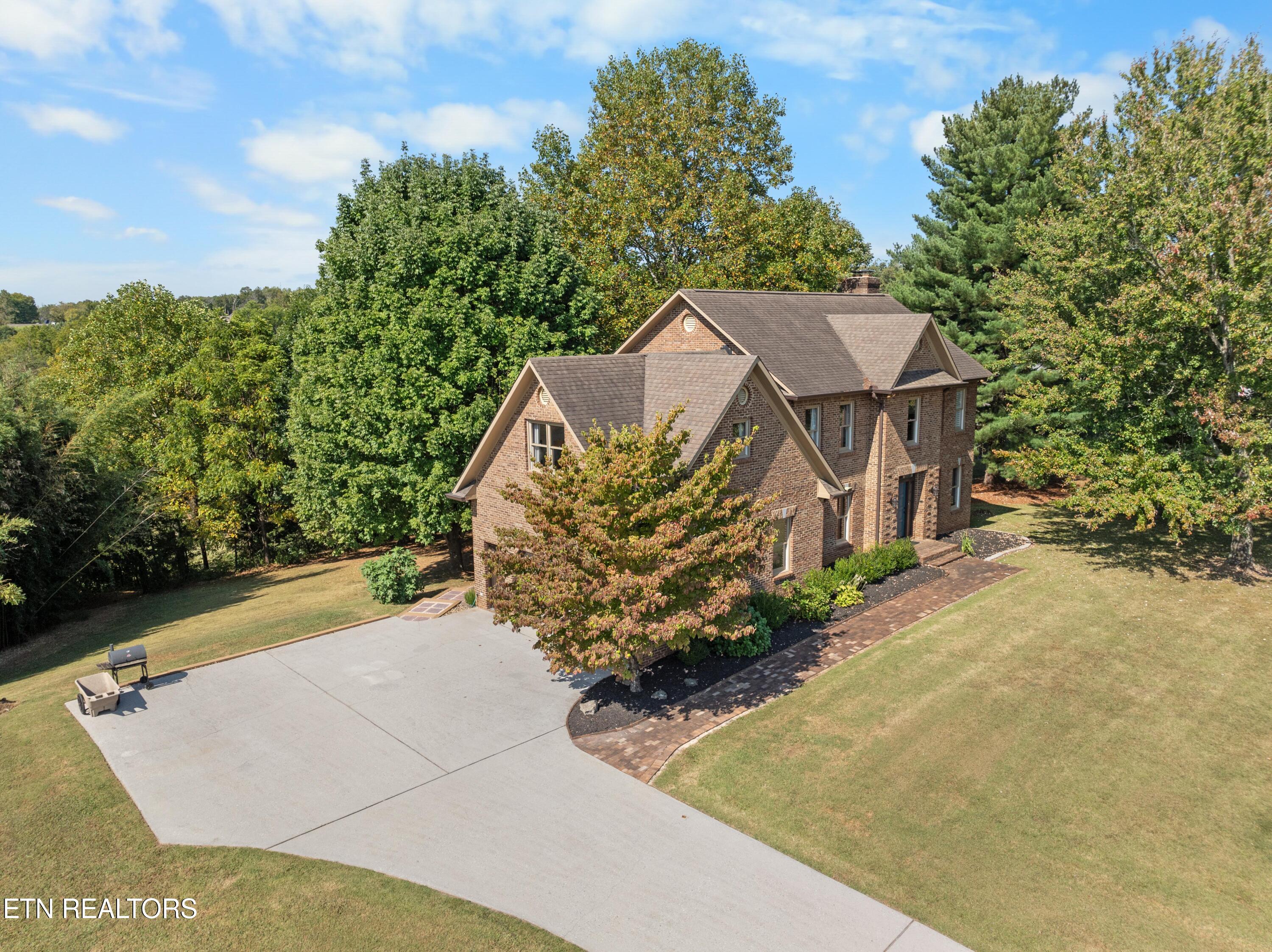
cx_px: 636
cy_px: 476
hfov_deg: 71.6
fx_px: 881
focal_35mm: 24
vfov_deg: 56.8
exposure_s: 1/160
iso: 110
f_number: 2.8
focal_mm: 12.29
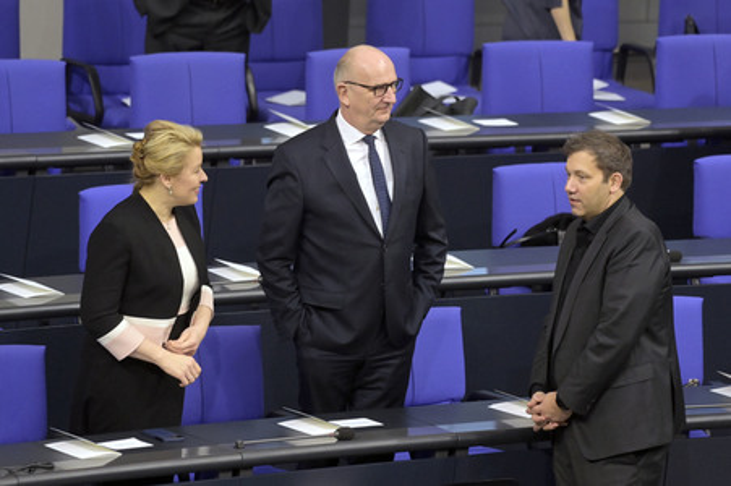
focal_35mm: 280
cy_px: 243
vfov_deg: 4.9
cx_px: 366
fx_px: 5681
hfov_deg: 7.4
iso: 10000
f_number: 5.6
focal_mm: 280
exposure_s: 1/320
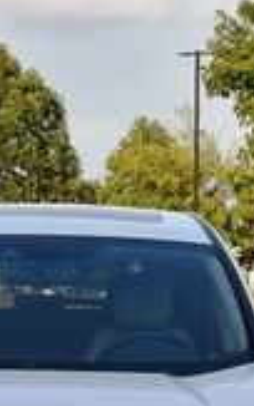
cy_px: 362
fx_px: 2656
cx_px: 55
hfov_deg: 5.5
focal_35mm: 240
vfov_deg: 8.7
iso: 160
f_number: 8
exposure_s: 1/250
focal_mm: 40
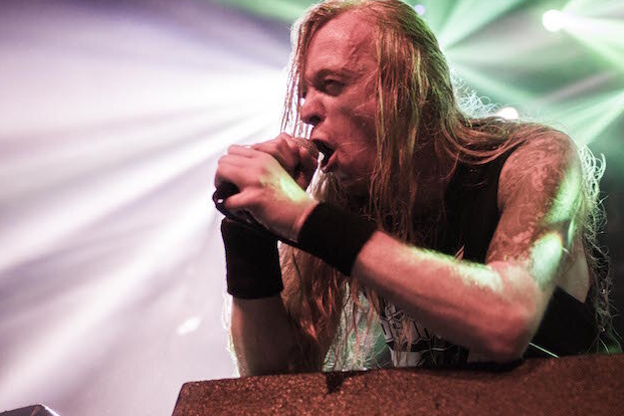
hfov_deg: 30.0
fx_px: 1161
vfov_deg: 20.3
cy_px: 162
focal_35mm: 67
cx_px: 359
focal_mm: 52
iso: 2000
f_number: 2.8
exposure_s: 1/125
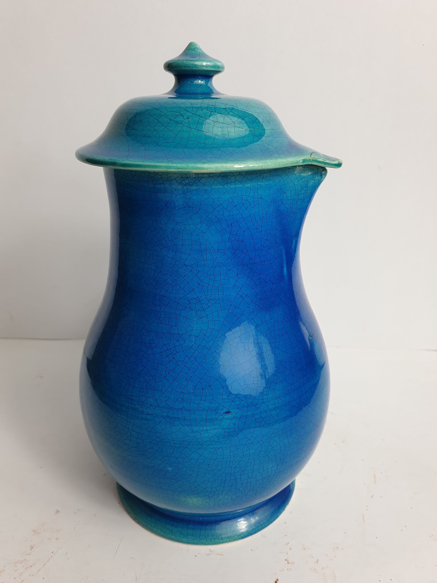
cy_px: 292
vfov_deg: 67.3
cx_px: 218
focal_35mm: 26
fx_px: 438
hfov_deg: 53.1
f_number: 2.4
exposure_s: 1/102
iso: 50
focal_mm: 4.3
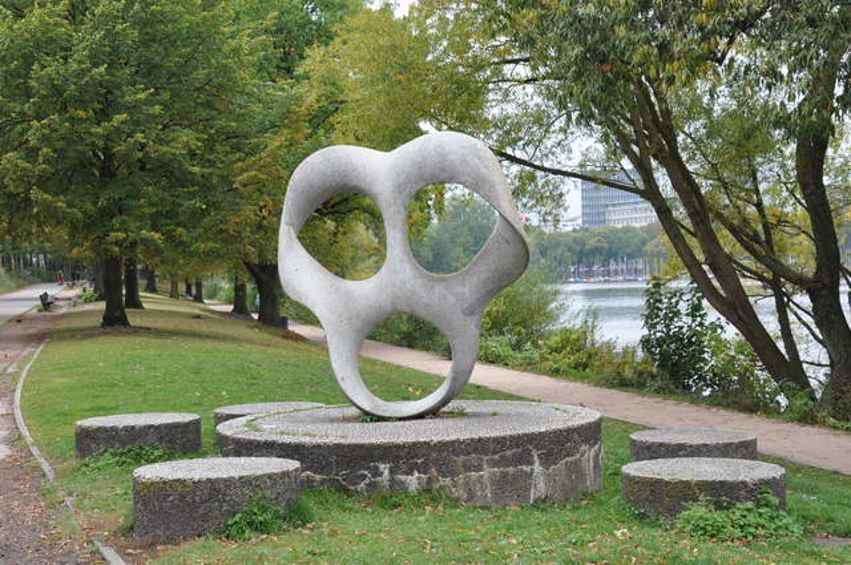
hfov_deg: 31.9
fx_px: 1487
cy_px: 282
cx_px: 426
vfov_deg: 21.5
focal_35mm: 63
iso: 640
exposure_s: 1/160
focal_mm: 42
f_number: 13
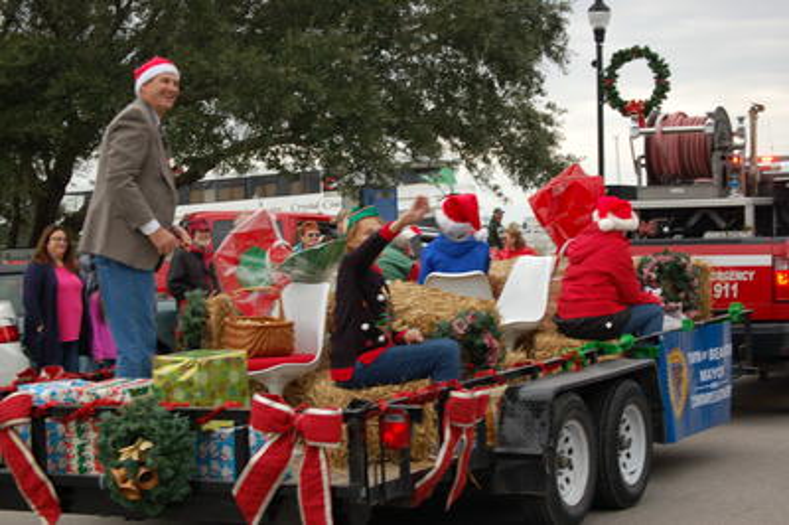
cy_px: 262
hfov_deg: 24.6
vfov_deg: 16.5
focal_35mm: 82
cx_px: 394
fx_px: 1807
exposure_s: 1/125
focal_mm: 55
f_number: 5.6
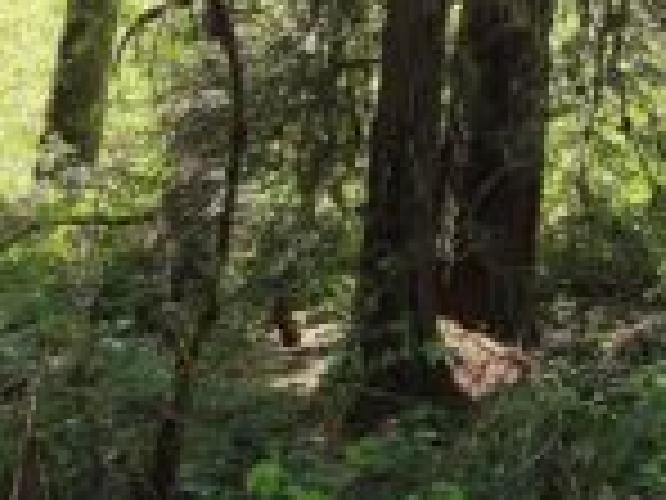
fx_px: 1193
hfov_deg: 27.6
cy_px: -131
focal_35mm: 62
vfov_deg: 21.6
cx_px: 792
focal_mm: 5.4
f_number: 1.8
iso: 40
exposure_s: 1/180
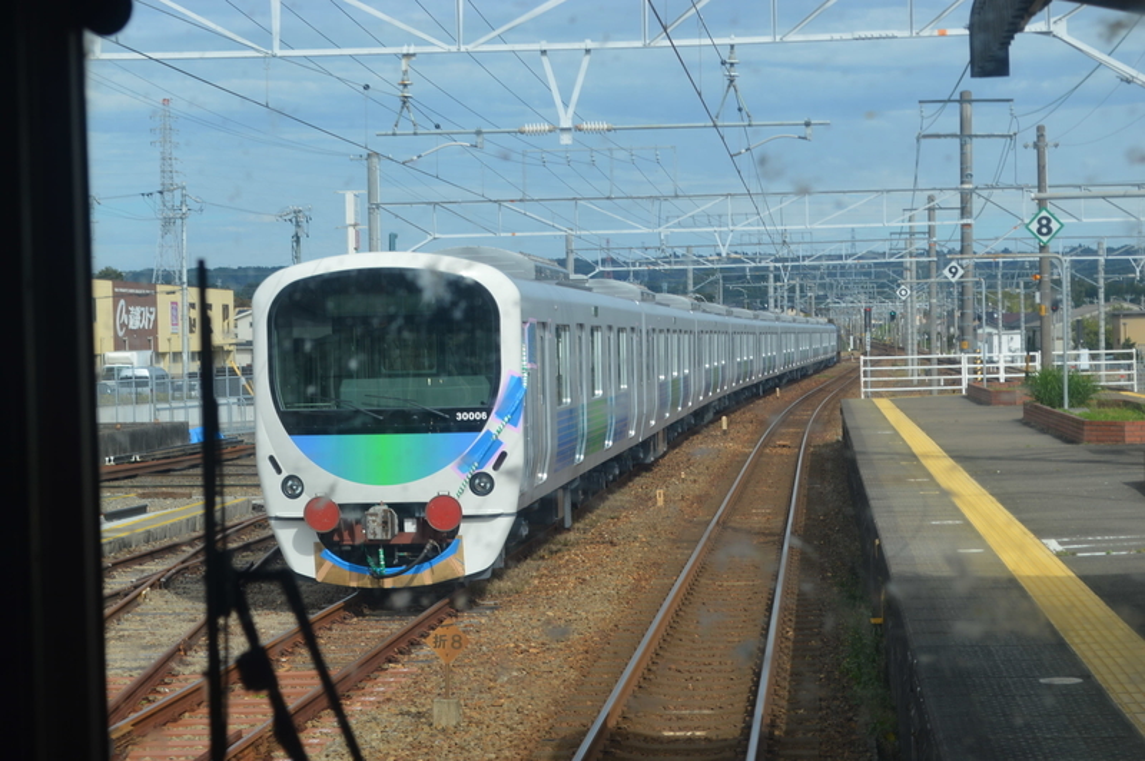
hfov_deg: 24.6
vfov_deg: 16.5
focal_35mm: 82
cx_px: 572
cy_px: 380
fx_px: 2622
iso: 100
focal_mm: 55
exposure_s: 1/200
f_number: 7.1
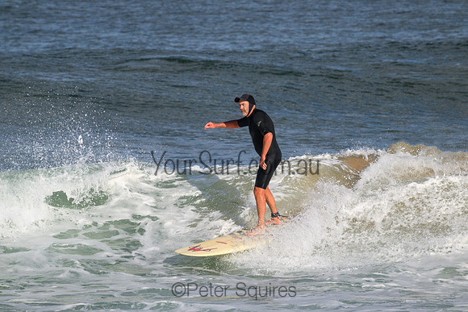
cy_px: 156
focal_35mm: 800
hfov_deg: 2.6
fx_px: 10402
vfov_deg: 1.7
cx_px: 234
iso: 1000
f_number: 11
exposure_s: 1/2000
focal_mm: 800
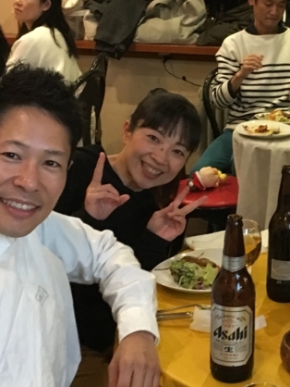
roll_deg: -1.5
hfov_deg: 20.1
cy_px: 159
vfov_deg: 27.3
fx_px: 792
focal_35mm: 71
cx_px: 289
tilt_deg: -14.5
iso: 320
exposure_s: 1/15
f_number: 2.2
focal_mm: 4.15
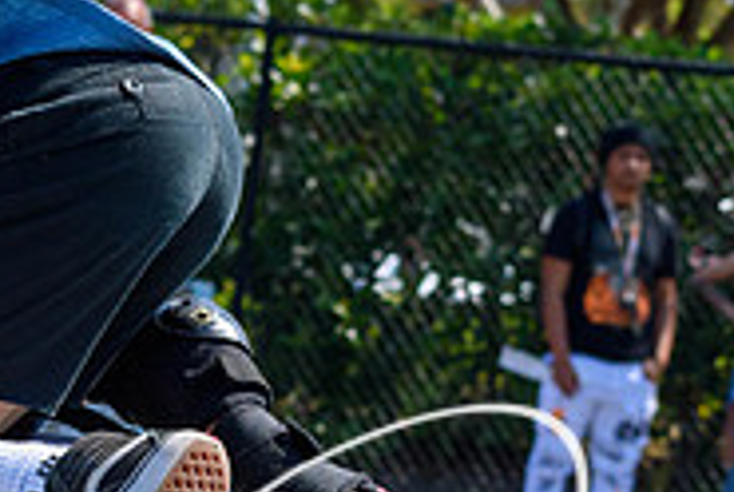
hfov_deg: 6.2
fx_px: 6719
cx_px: 24
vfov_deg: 4.2
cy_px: 252
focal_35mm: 329
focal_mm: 70
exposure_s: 1/800
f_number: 7.1
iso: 200
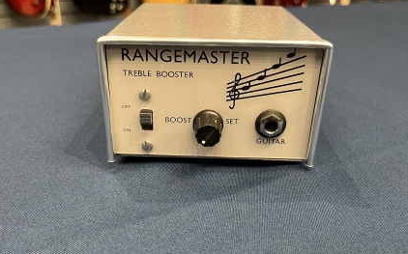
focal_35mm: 34
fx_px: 378
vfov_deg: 37.2
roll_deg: -1.0
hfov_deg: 56.7
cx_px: 202
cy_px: 128
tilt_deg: -24.3
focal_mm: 5.1
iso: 100
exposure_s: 1/60
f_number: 1.6
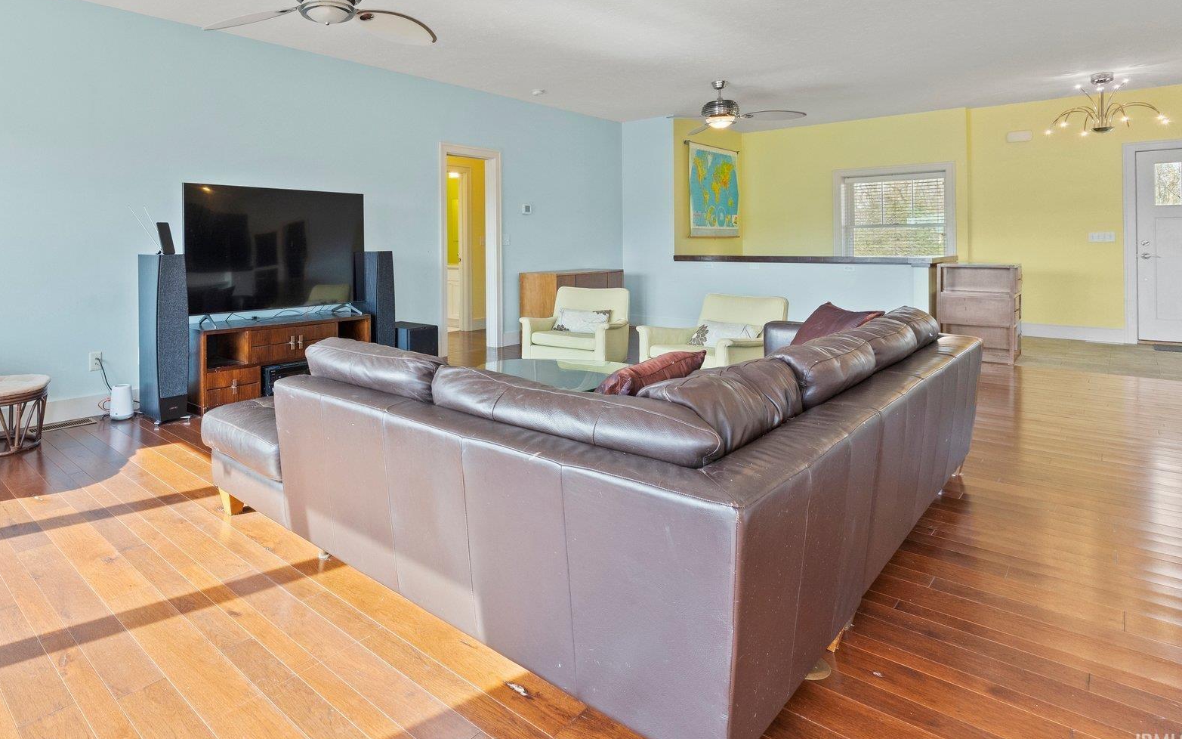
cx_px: 421
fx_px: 644
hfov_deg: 82.9
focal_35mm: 20
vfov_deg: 58.2
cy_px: 241
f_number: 5
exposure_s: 1/20
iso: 800
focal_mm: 10
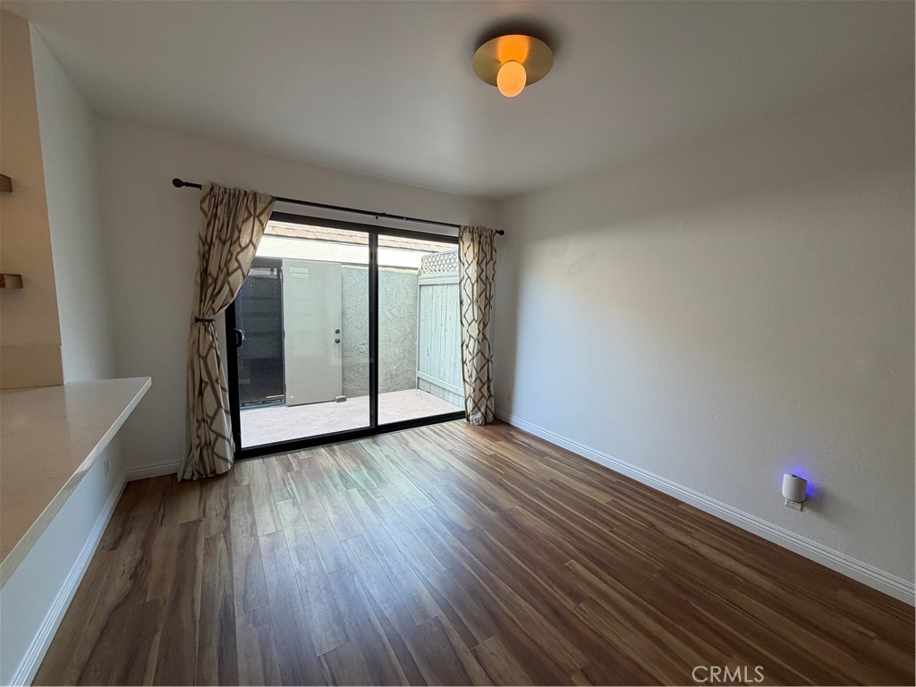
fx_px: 370
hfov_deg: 102.1
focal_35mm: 14
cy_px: 344
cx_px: 458
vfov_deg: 85.7
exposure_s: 1/120
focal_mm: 2.22
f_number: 2.2
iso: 125
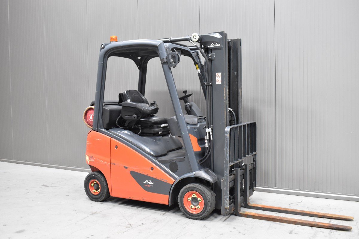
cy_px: 120
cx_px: 180
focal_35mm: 34
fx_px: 344
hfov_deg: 55.1
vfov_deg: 38.4
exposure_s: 1/20
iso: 1600
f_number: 5
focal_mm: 23
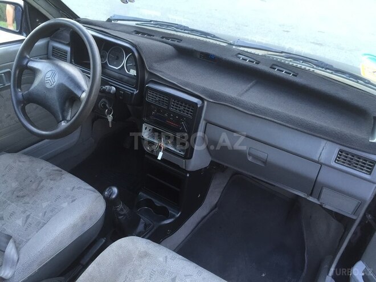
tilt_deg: -35.4
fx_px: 315
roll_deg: -6.2
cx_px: 188
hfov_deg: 61.7
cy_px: 141
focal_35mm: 29
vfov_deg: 48.2
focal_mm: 4.15
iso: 50
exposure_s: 1/33
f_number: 2.2
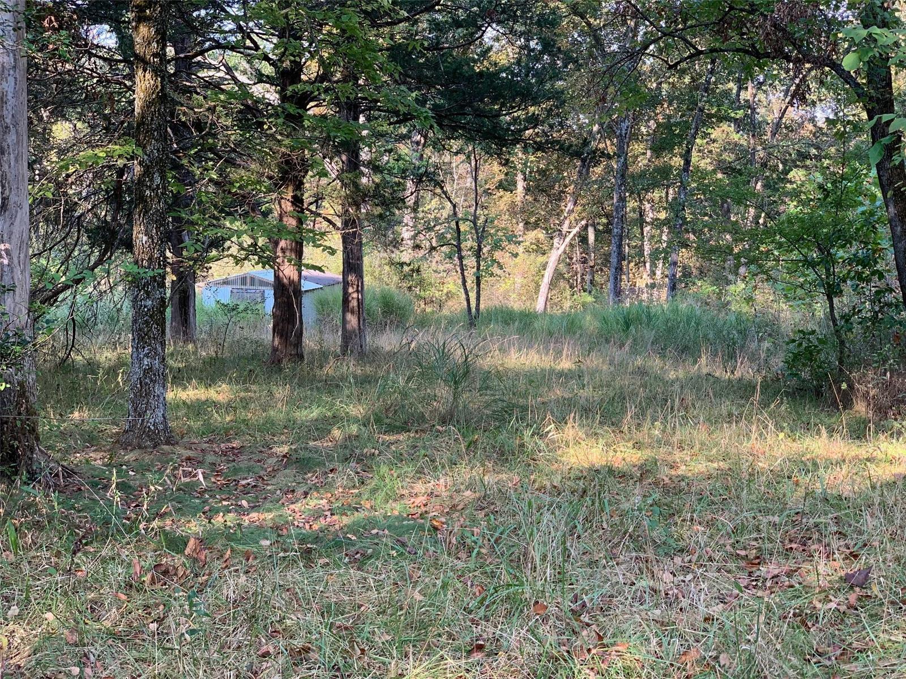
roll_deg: -2.0
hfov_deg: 36.8
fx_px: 1361
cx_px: 453
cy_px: 340
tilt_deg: -6.7
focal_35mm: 52
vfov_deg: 28.0
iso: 40
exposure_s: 1/122
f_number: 2.4
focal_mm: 6
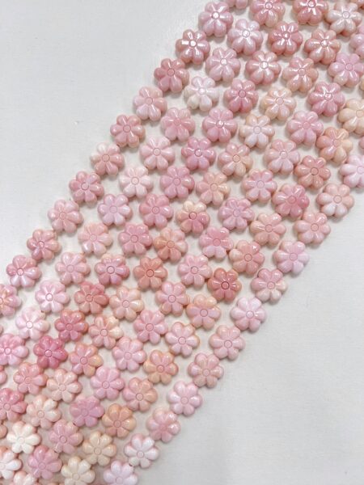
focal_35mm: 26
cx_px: 182
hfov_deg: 53.1
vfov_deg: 67.3
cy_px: 242
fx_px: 365
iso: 80
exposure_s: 1/50
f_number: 1.5
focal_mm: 5.7
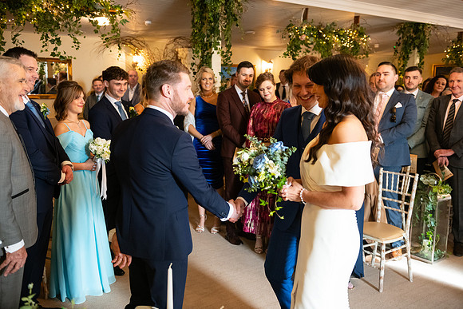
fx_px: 450
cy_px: 154
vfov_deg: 37.9
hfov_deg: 54.4
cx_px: 232
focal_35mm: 35
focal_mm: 35
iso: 1250
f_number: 3.5
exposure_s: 1/160
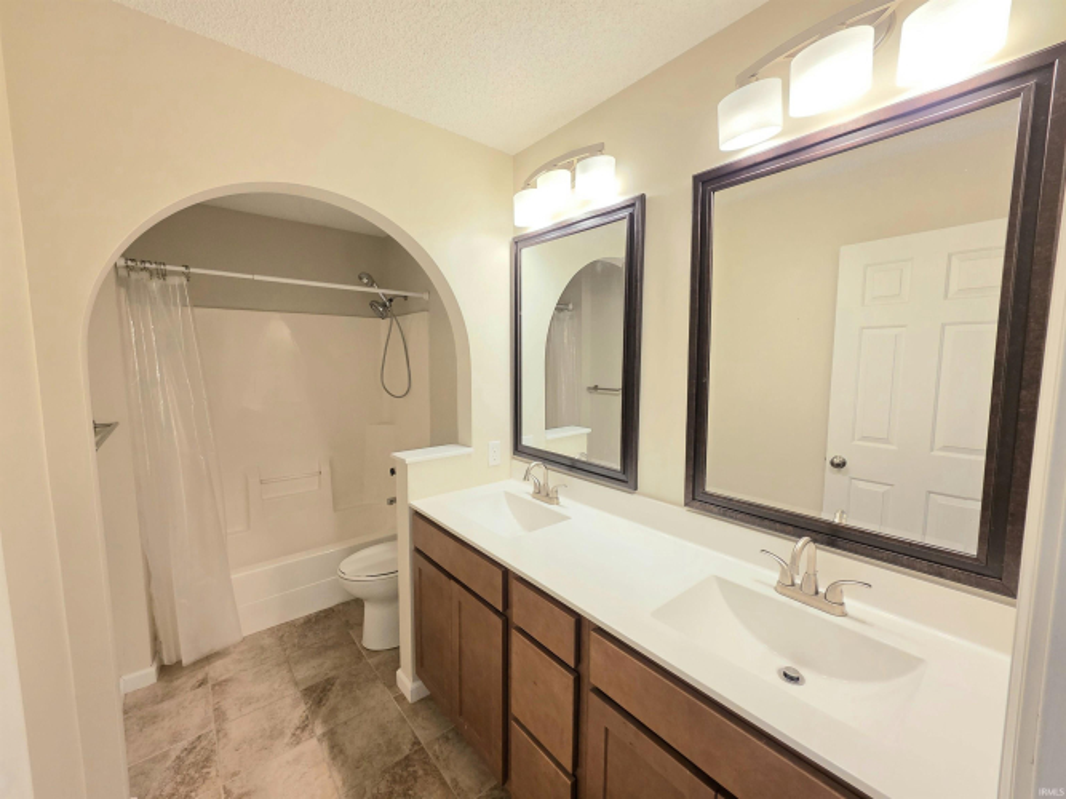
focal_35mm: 13
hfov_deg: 106.2
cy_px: 400
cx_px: 533
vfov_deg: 89.9
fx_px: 400
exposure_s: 1/120
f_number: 1.9
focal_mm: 2.2
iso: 200
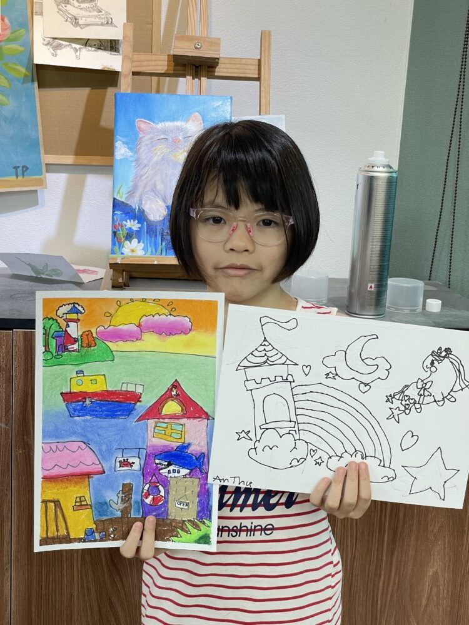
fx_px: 939
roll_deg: -2.8
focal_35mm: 52
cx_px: 234
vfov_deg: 36.8
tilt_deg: -12.3
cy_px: 312
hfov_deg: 28.0
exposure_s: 1/100
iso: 100
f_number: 2
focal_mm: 6
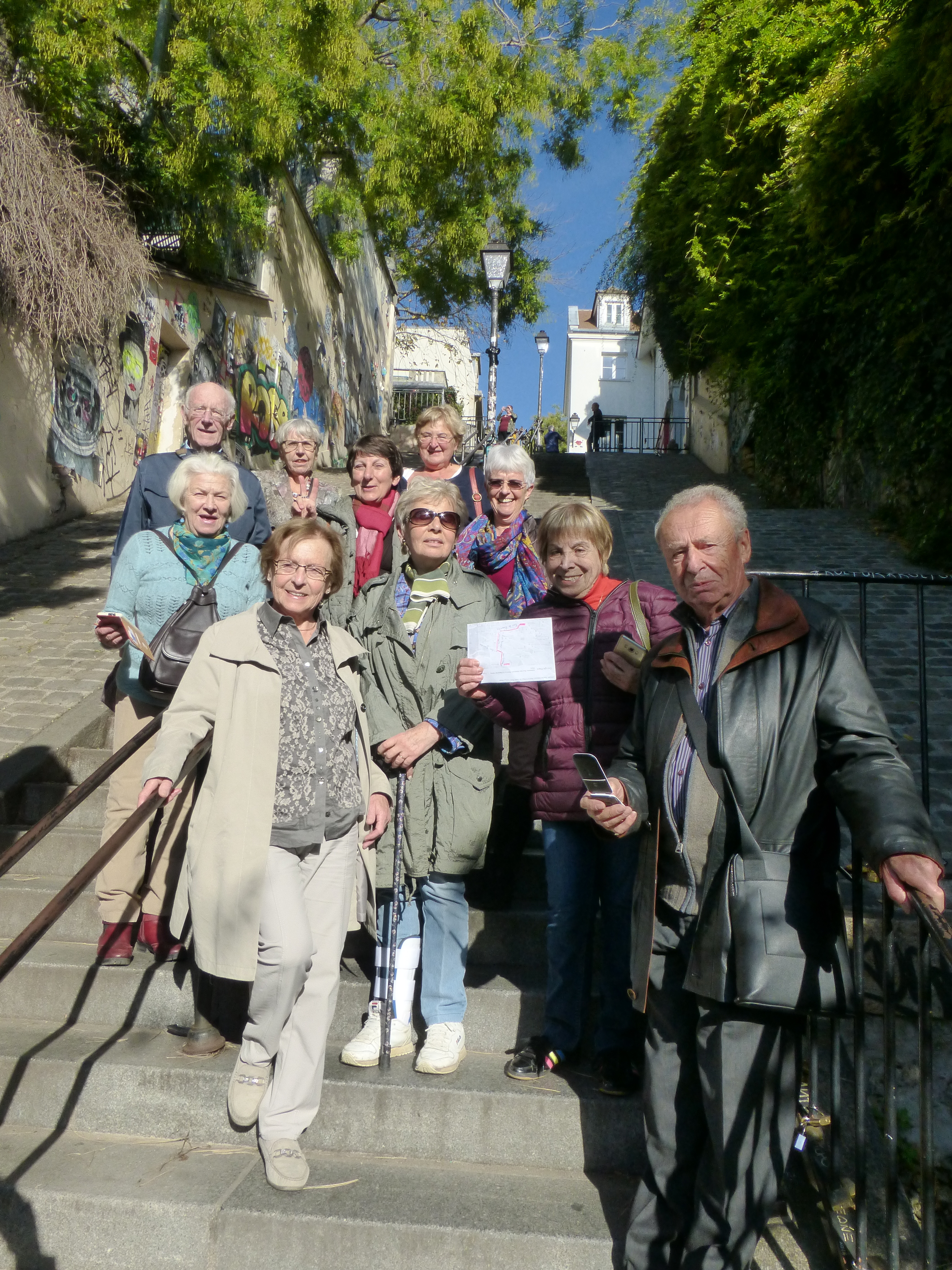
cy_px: 635
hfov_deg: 54.9
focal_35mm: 25
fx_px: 917
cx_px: 476
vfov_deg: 69.4
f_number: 4.5
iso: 200
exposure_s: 1/800
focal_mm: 4.3
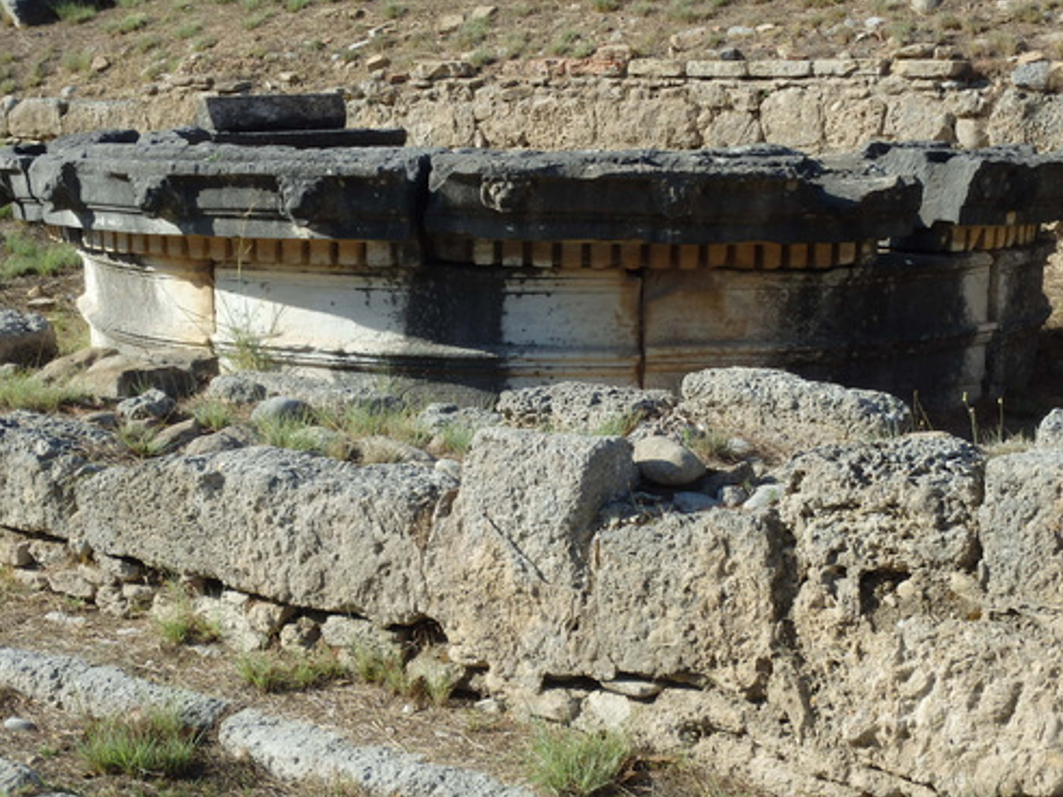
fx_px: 1750
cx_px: 526
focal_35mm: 57
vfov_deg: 25.6
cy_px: 397
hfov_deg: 33.8
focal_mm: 10
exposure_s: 1/500
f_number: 5.1
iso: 125
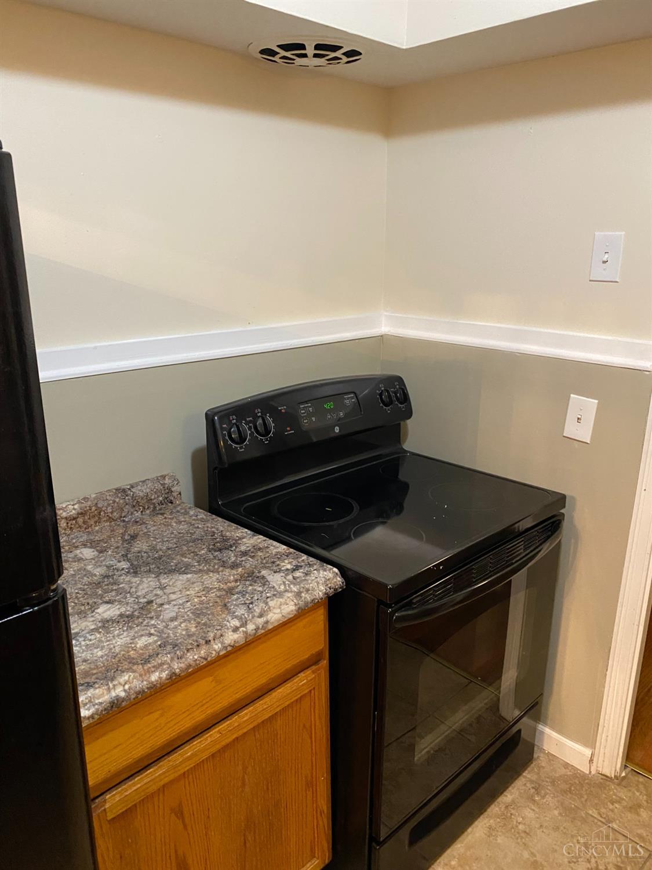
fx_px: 653
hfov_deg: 53.1
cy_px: 435
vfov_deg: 67.3
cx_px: 326
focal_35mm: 26
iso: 400
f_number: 1.8
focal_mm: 4.25
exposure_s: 1/60
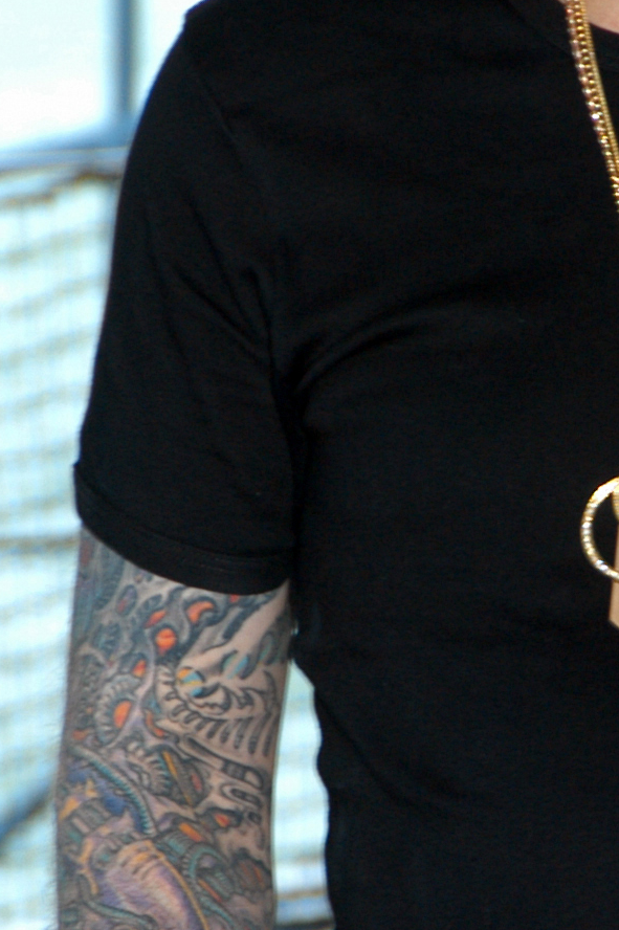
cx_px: 523
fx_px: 13375
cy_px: 489
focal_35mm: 518
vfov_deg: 4.0
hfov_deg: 2.7
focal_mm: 102
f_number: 5.6
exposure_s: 1/125
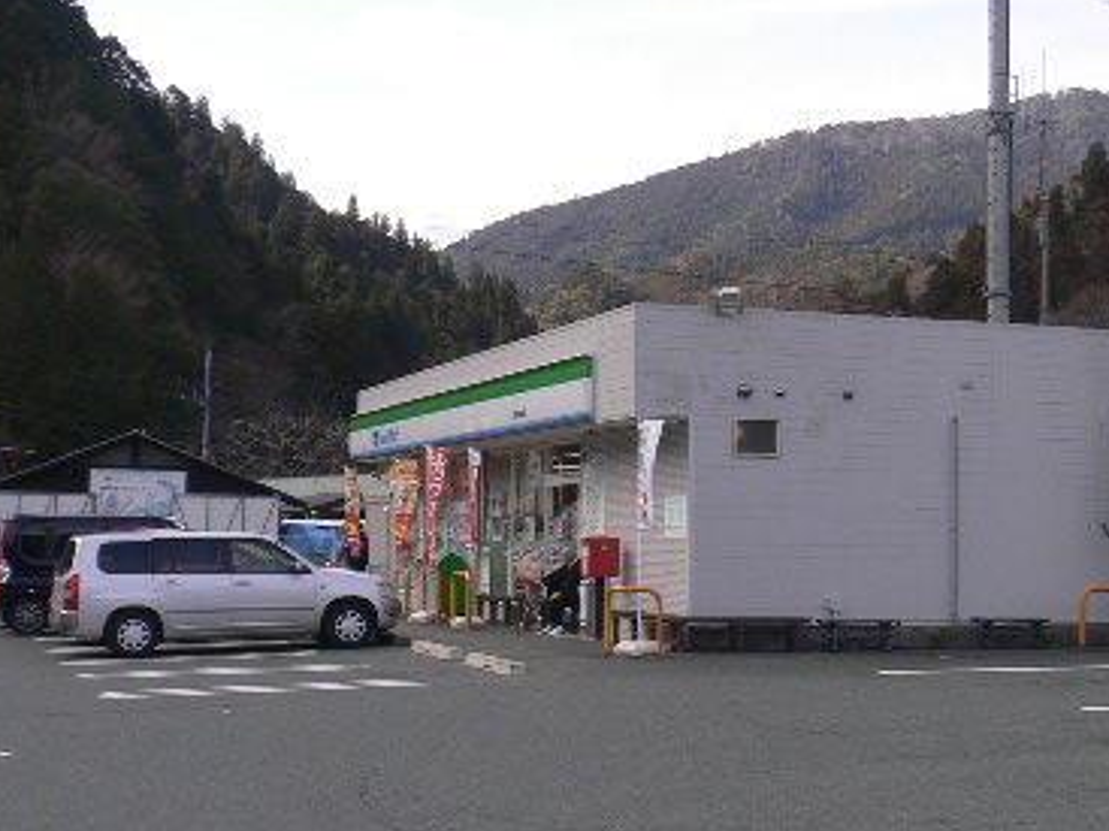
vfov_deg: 24.0
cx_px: 795
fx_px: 1954
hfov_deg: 31.3
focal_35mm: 61
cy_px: 399
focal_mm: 5.8
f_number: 5.6
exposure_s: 1/250
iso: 100
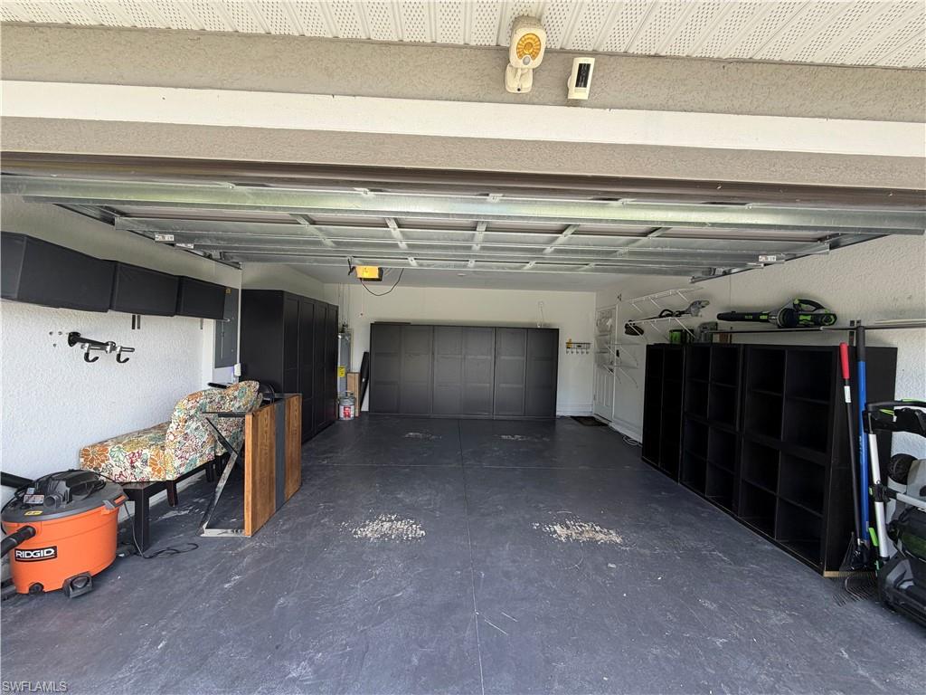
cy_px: 348
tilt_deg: -1.2
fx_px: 375
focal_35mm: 14
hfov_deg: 102.1
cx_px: 463
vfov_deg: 85.7
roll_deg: -0.5
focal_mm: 2.22
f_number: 2.2
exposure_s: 1/123
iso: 40
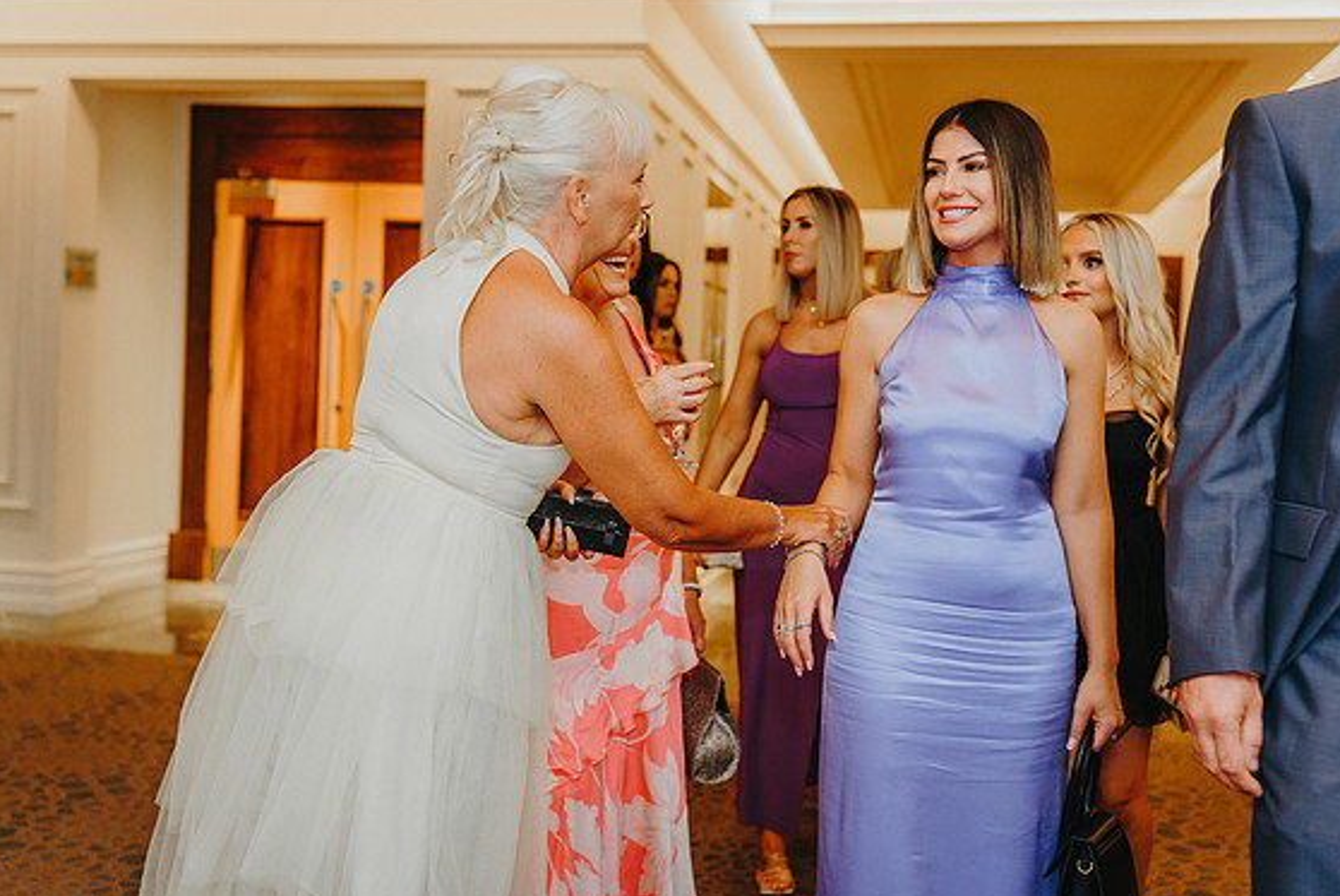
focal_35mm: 39
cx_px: 673
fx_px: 1453
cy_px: 434
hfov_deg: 49.5
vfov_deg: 34.3
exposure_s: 1/200
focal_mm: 35
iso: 640
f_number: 2.2
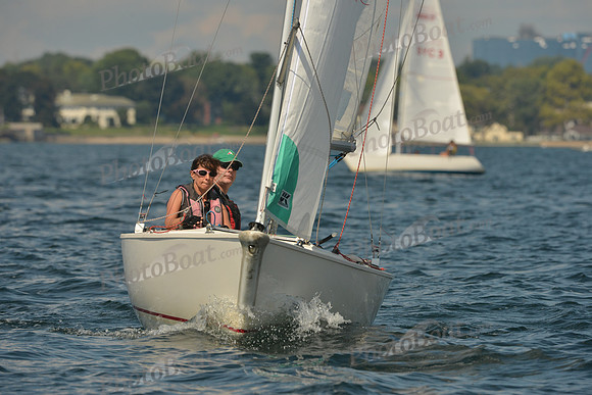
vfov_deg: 3.4
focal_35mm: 400
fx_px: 6579
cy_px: 198
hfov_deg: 5.2
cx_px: 296
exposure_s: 1/1250
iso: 320
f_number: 8
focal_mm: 400
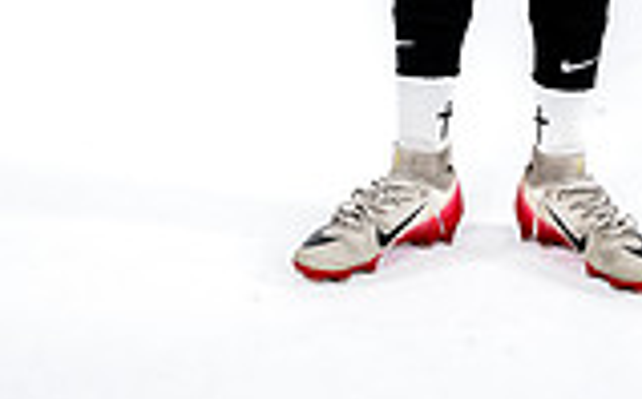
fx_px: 2202
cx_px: 505
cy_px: -468
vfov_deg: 9.5
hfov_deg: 16.5
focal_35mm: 126
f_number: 4.5
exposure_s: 1/250
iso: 160
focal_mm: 43.6
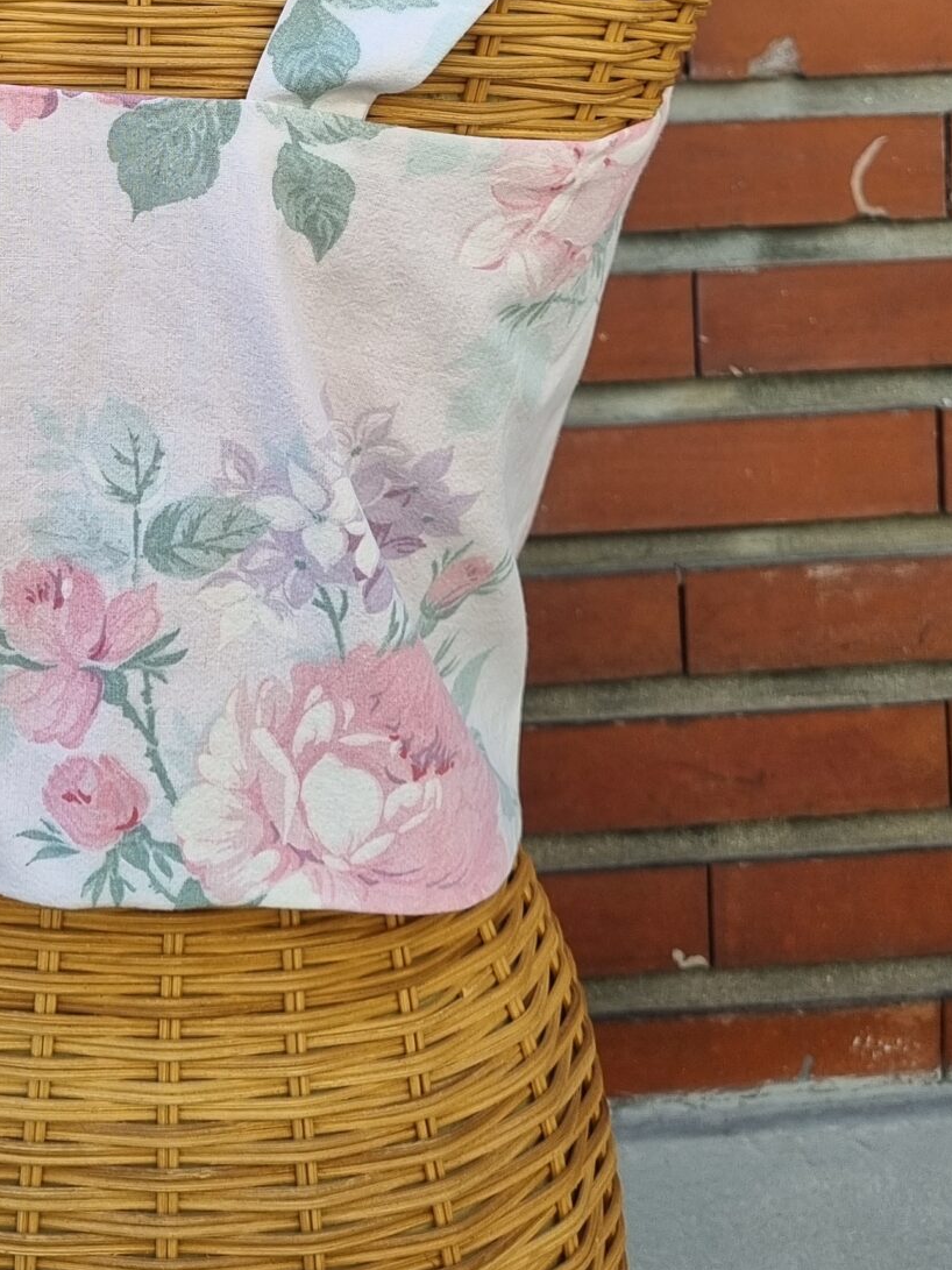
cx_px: 71
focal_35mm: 61
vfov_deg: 28.9
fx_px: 2237
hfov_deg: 23.3
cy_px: -106
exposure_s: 1/548
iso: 50
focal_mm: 5.4
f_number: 1.8
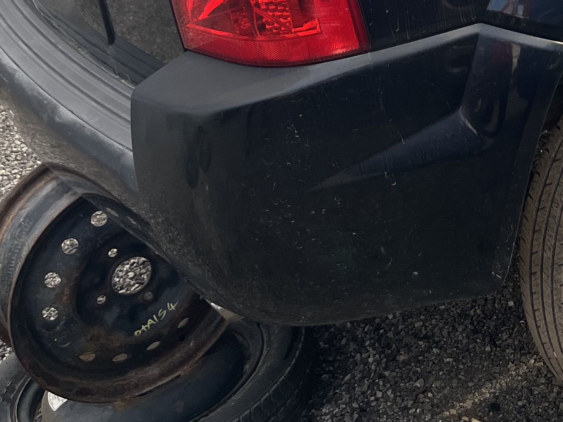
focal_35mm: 74
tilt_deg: -13.5
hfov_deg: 23.7
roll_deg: +5.5
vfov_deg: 18.4
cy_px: -136
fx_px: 1203
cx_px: 698
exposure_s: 1/639
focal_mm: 5.1
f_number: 1.6
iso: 50
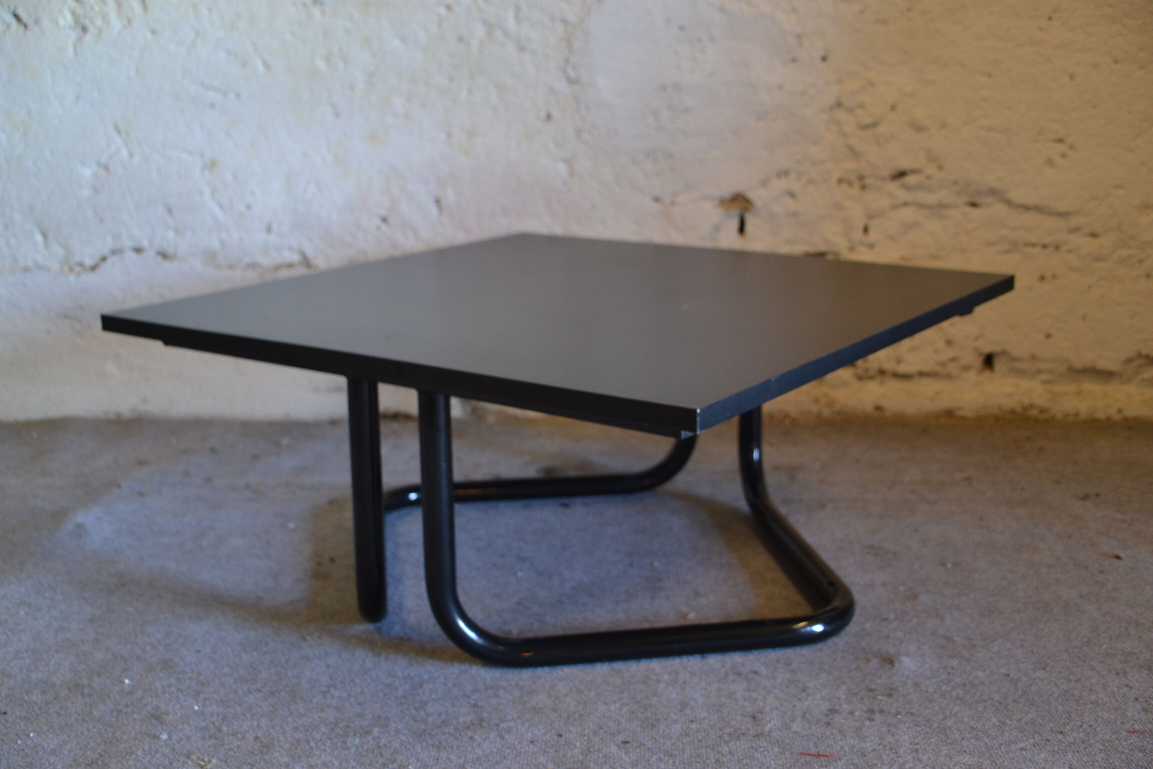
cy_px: 384
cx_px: 576
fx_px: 1249
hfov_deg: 49.6
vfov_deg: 34.2
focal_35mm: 39
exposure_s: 1/15
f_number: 4
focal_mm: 26
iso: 500
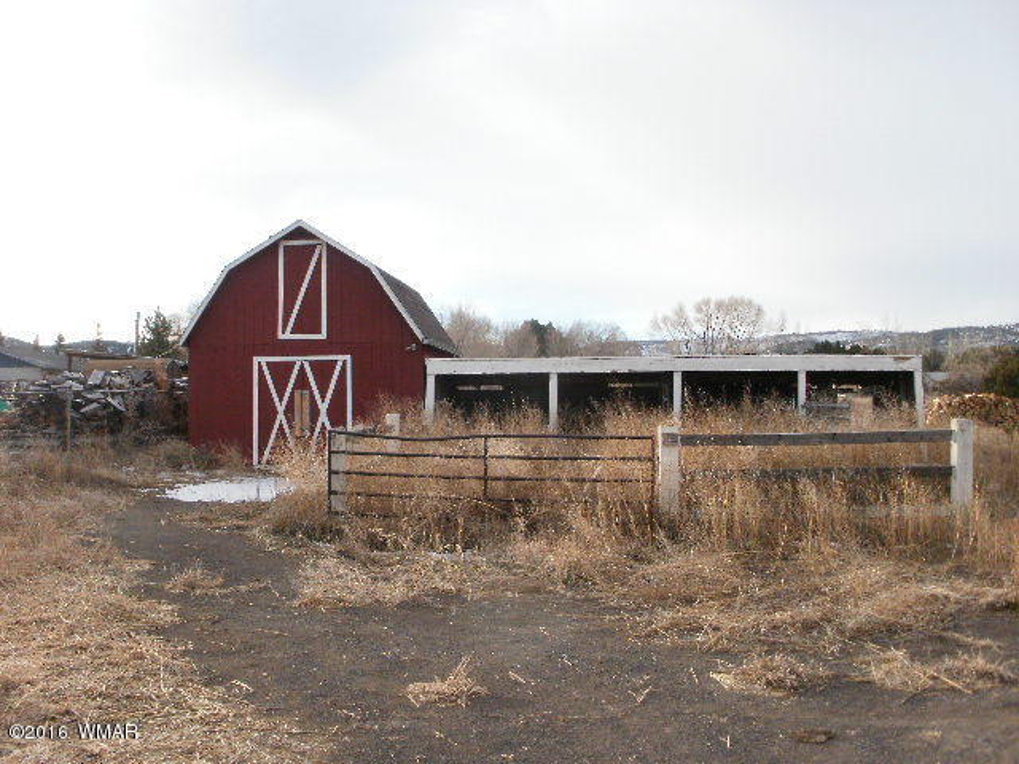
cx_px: 510
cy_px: 382
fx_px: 1060
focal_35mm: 36
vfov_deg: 39.7
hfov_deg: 51.4
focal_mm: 6.3
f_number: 5.6
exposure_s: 1/160
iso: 100
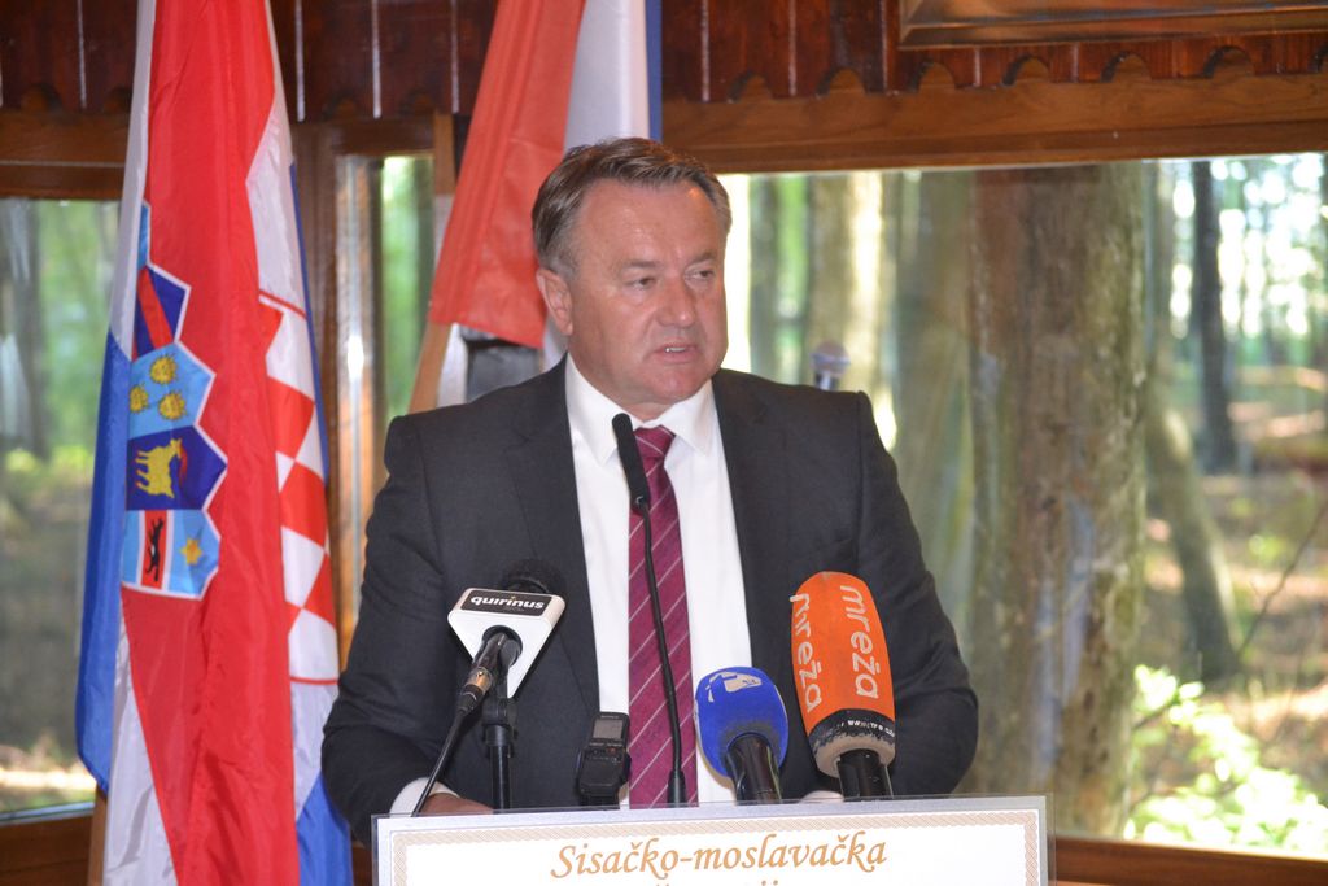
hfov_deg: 16.7
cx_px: 664
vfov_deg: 11.1
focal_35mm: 123
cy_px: 443
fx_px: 4538
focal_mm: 82
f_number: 4.2
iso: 2200
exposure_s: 1/60
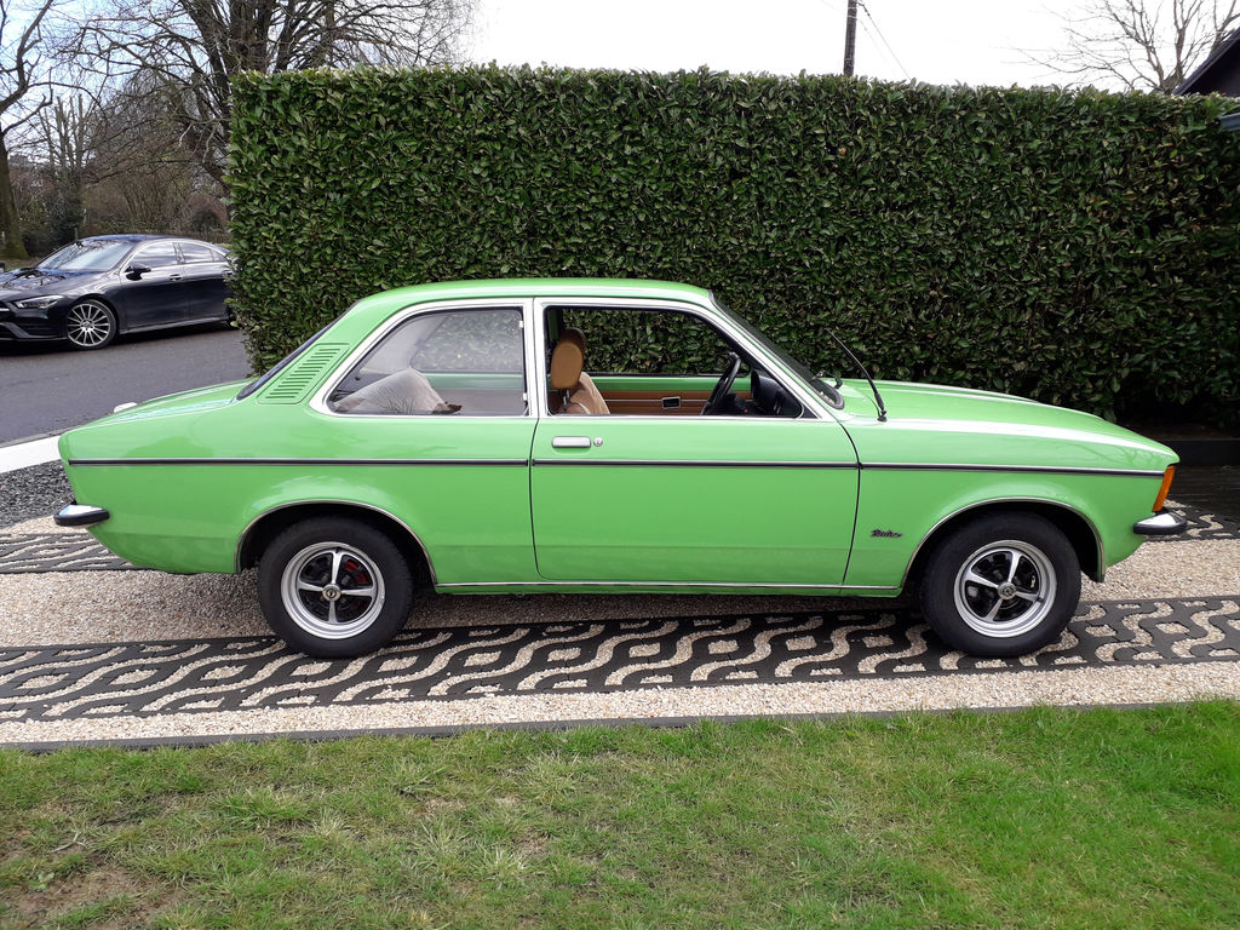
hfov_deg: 65.3
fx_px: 967
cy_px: 465
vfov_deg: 51.4
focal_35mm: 27
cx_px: 620
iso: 40
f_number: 1.9
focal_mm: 3.6
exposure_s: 1/373
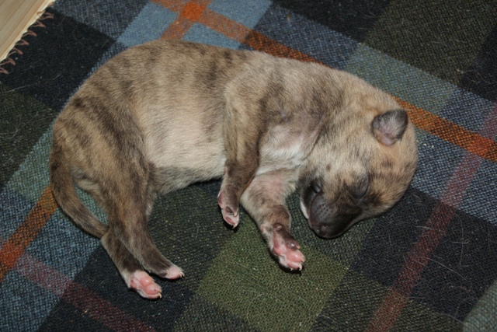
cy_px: 166
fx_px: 828
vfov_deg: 22.6
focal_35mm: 60
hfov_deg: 33.4
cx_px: 248
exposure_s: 1/60
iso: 400
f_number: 5.6
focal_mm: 40
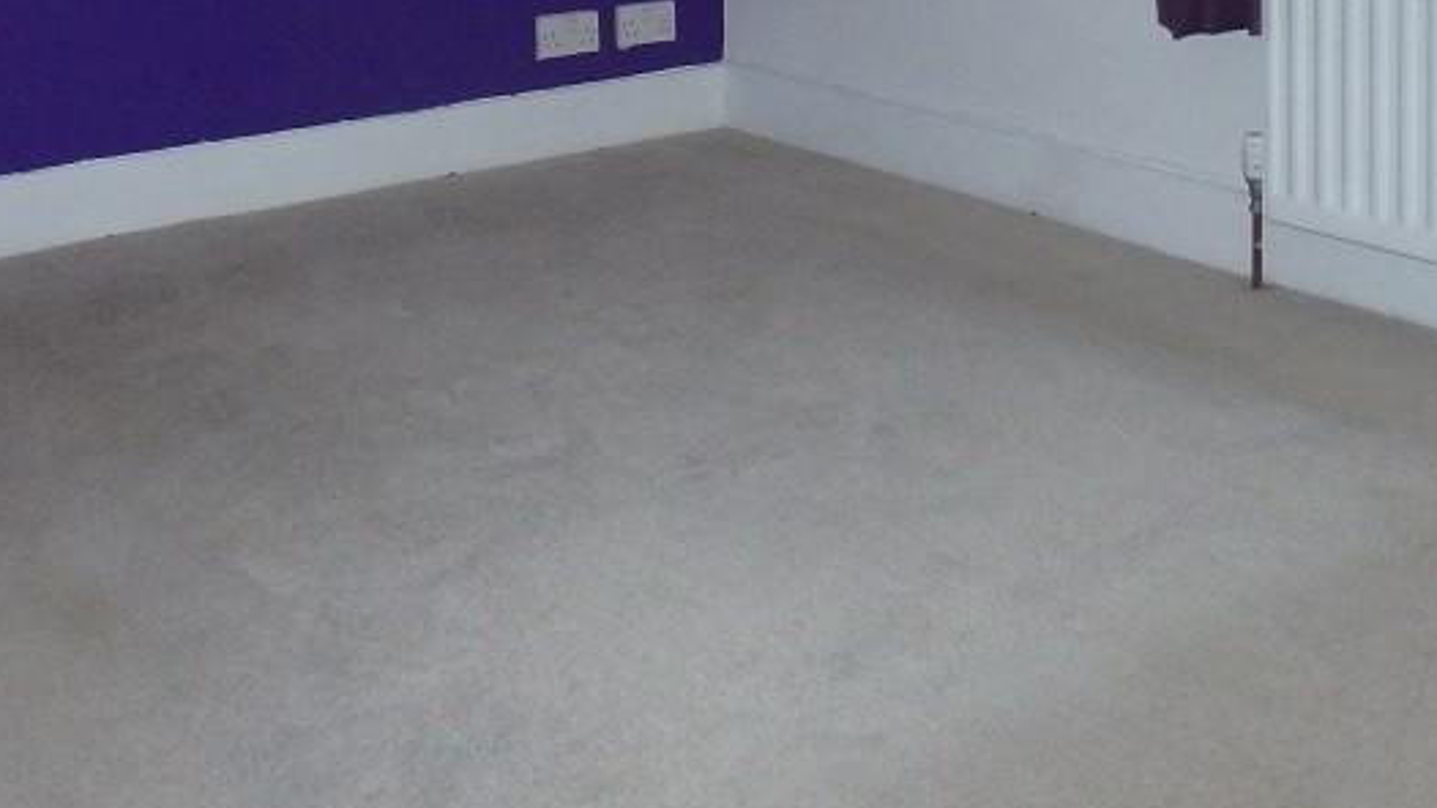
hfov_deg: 39.1
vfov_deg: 20.8
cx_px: 817
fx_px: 2020
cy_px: -221
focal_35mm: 53
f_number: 8.7
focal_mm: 4.5
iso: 800
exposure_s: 1/400
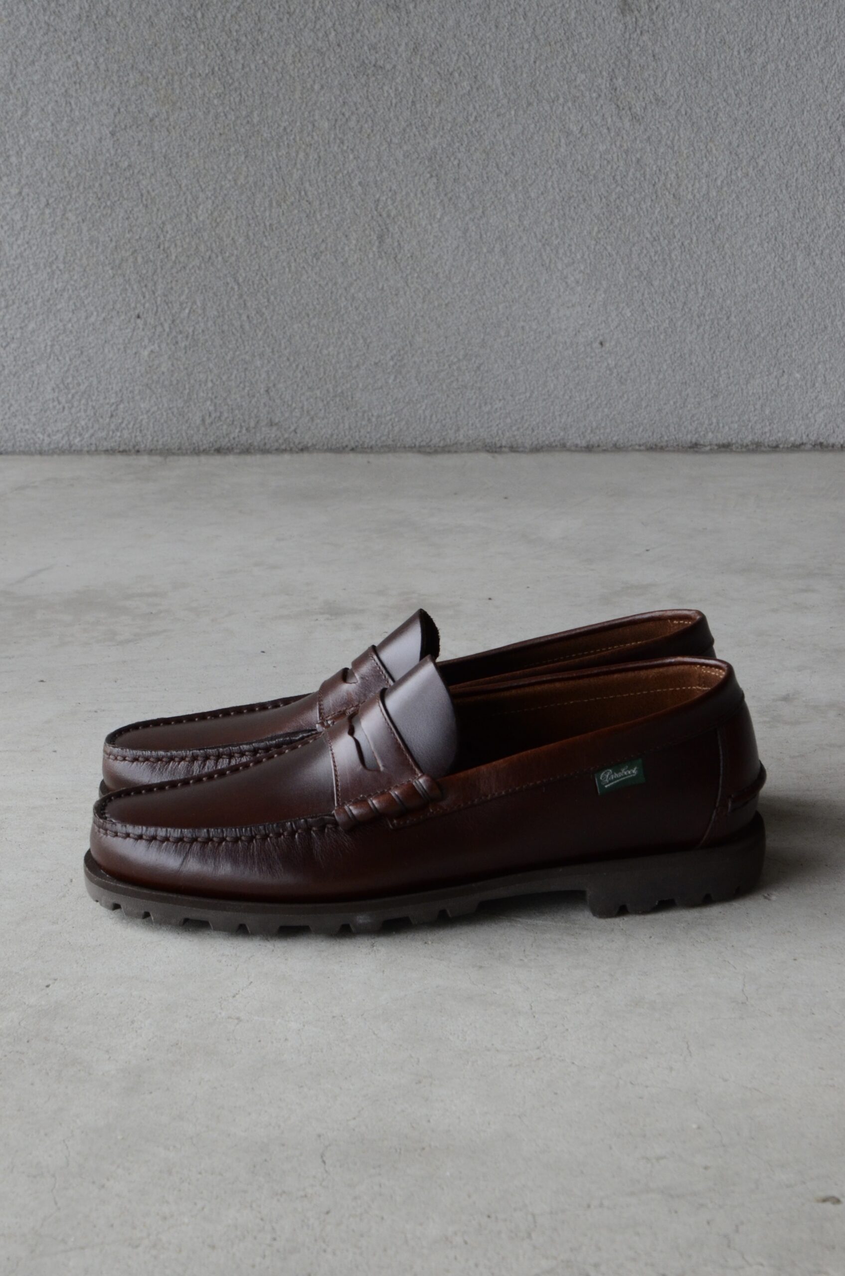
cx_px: 422
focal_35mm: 75
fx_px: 2653
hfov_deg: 18.1
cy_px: 638
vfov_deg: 27.0
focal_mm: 50
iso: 1250
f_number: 13
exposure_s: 1/50
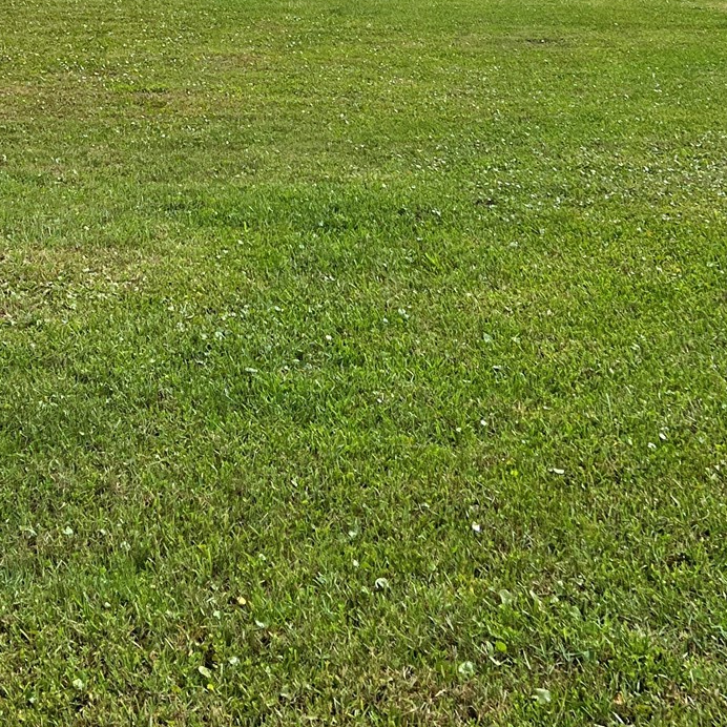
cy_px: -47
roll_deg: -0.7
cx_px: 311
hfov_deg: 25.3
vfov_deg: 23.9
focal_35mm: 68
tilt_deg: -2.8
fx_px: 1616
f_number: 1.5
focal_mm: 5.7
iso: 50
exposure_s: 1/9434
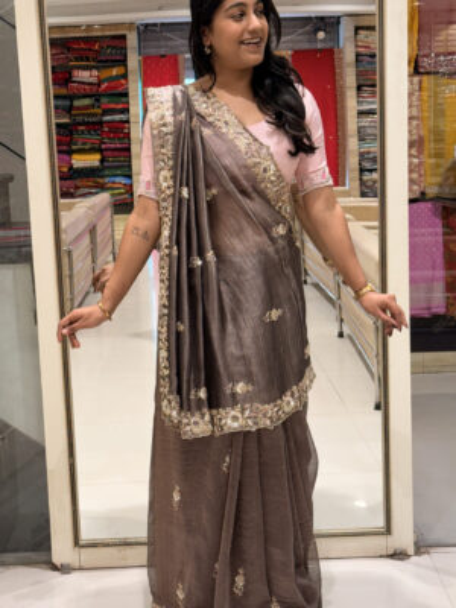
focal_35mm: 48
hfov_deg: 30.3
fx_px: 843
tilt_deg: -8.7
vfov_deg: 39.7
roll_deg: +1.9
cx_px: 228
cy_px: 304
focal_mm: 6.76
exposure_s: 1/100
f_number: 1.78
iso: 64
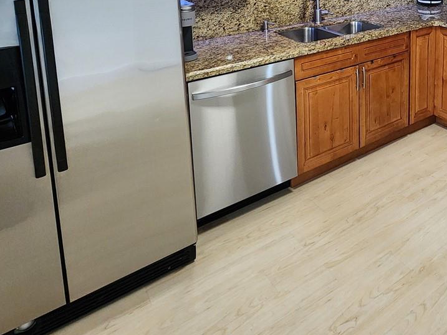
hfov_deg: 56.0
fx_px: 375
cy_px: -7
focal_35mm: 29
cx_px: 374
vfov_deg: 41.3
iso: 400
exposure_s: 1/60
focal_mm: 2.2
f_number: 2.2
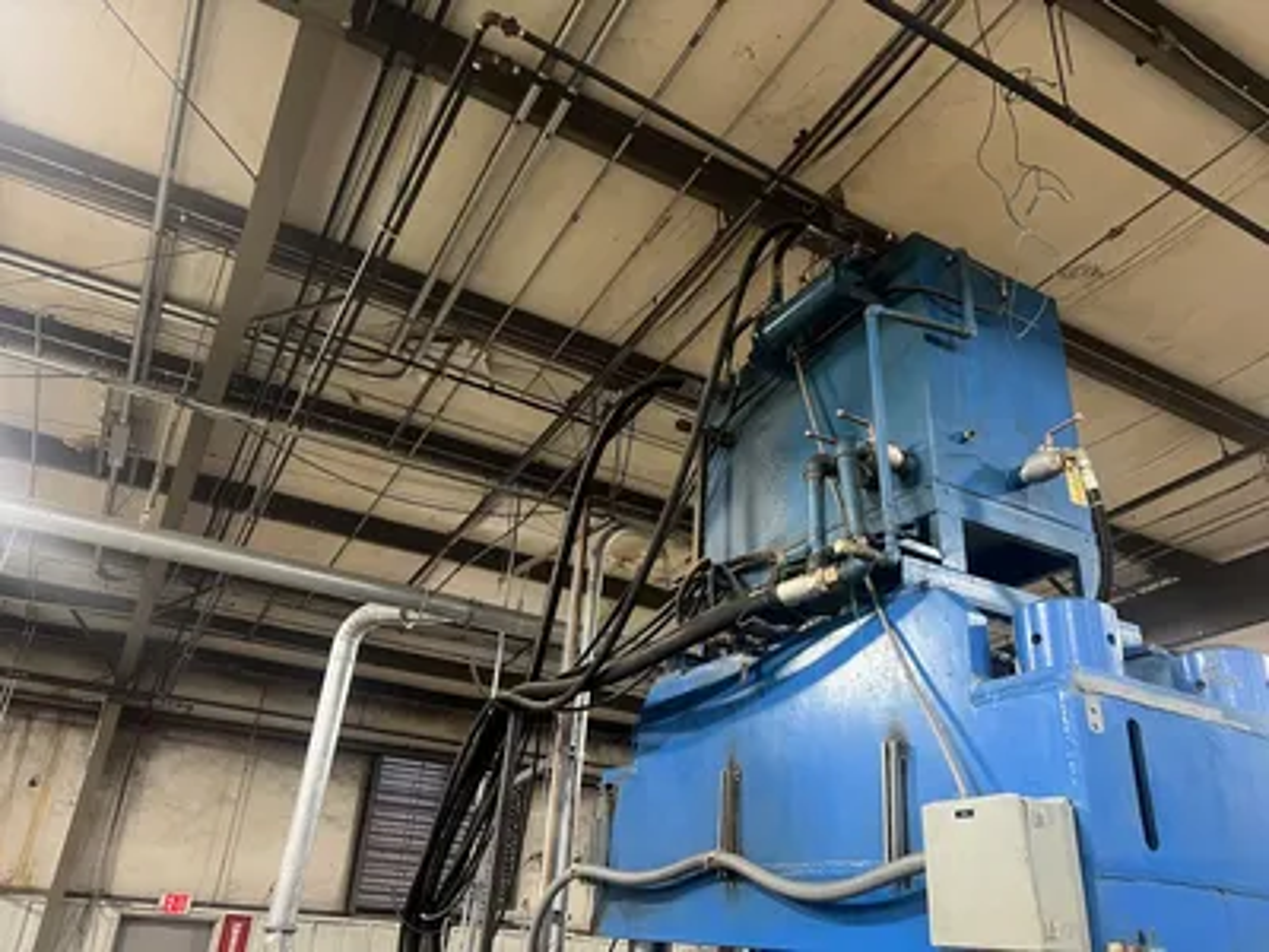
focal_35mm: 26
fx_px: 953
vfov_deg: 53.1
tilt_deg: +25.0
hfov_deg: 67.3
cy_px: 476
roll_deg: -4.5
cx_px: 634
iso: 400
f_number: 1.5
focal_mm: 5.7
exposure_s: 1/43
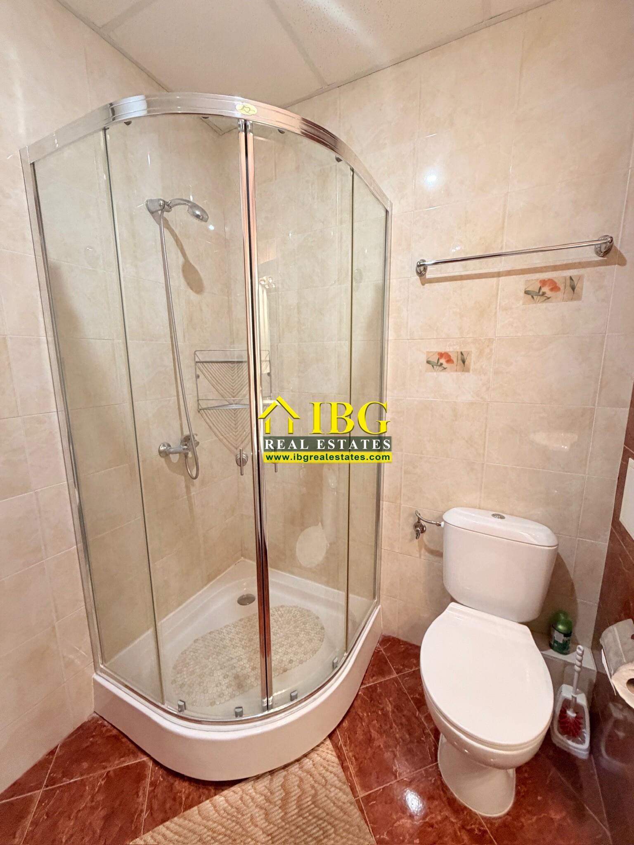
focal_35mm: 14
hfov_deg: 85.7
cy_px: 422
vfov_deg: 102.1
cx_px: 317
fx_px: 342
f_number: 2.2
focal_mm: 2.22
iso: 320
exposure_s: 1/50
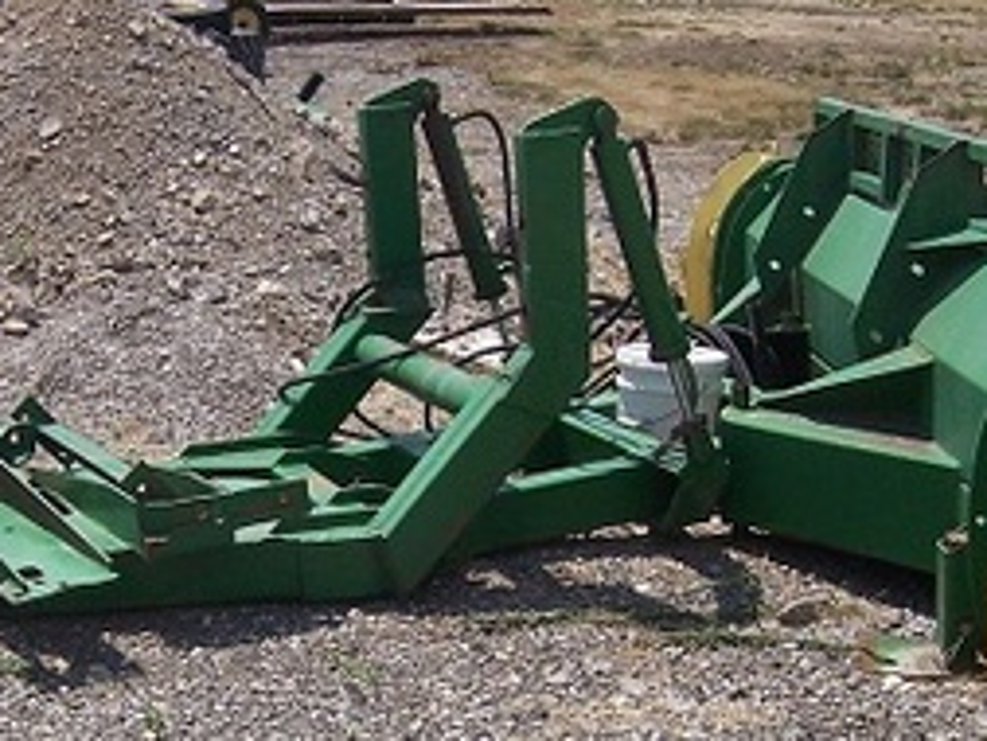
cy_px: 569
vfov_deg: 20.6
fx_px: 2025
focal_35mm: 71
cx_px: 343
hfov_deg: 27.3
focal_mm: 5.5
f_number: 4
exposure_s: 1/1000
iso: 80
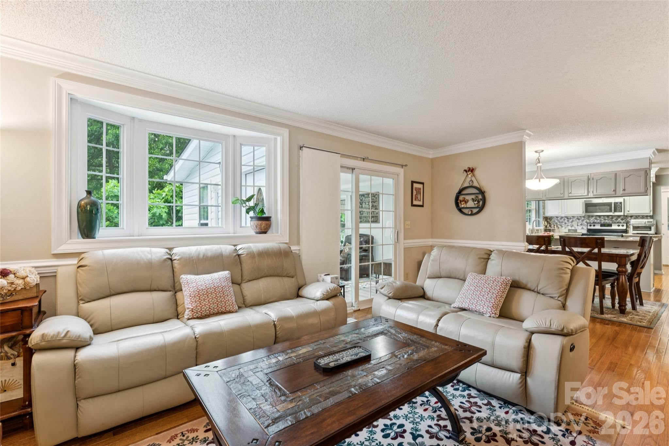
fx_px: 301
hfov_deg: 96.0
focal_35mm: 16
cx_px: 334
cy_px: 223
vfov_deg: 73.1
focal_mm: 16.2
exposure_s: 1.3
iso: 100
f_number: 9
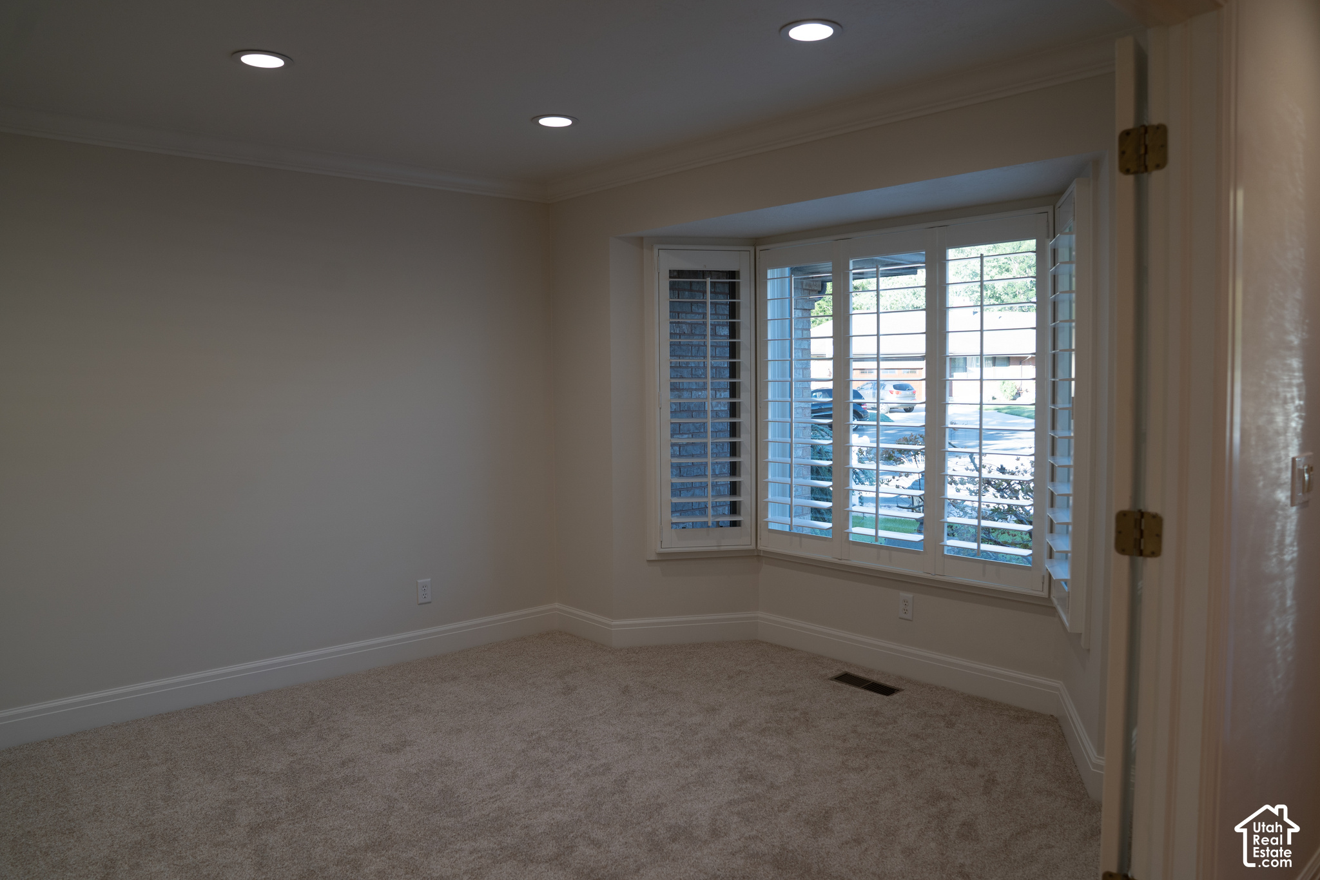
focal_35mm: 25
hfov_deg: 72.4
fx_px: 901
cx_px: 660
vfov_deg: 52.0
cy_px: 440
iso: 320
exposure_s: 1/160
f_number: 4
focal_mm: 24
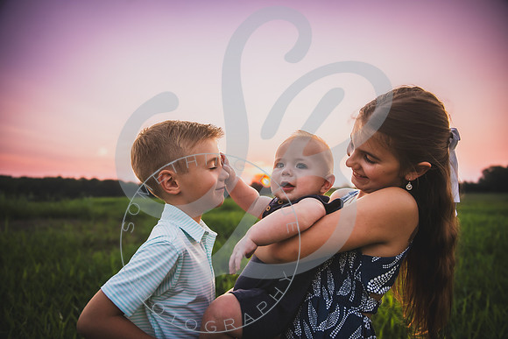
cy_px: 170
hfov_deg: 69.4
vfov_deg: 49.6
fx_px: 367
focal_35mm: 26
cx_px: 254
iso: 200
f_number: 2.8
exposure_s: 1/1000
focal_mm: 26
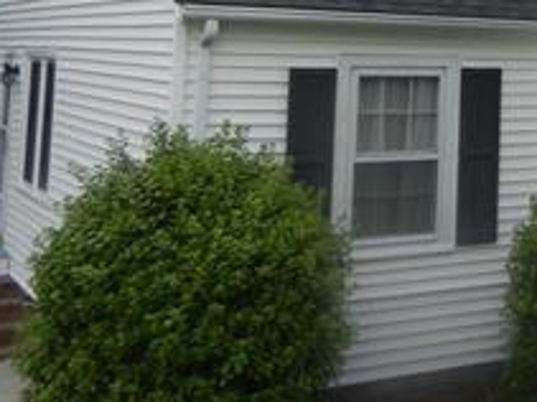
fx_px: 1178
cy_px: -61
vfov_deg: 18.5
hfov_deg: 23.3
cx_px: 662
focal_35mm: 76
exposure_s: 1/320
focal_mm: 4.5
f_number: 3.5
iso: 160
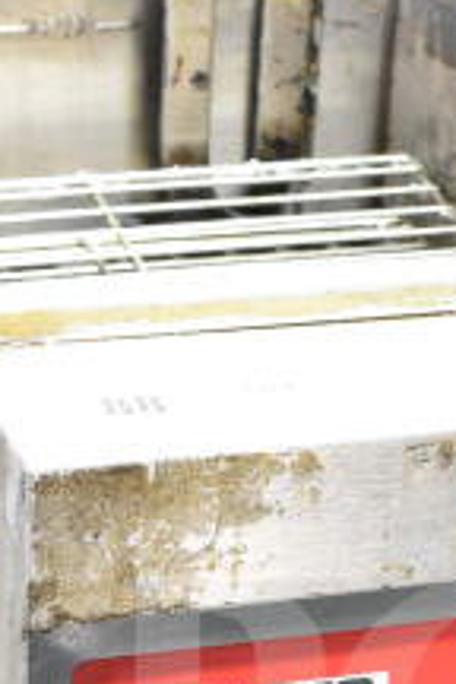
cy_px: 826
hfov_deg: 9.4
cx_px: 405
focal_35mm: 146
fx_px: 2776
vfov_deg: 13.6
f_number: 3.8
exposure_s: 1/50
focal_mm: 23
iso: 1600
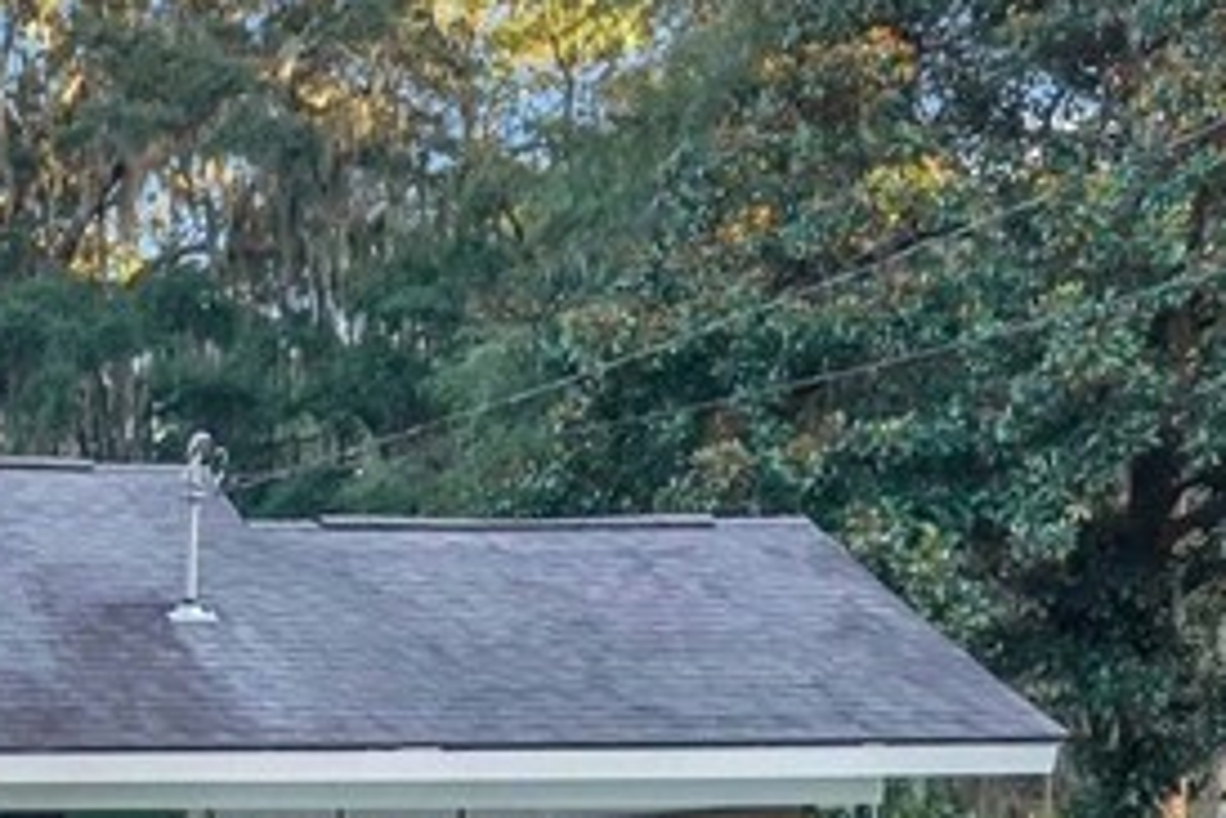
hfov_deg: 17.5
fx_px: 3441
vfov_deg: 13.2
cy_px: 999
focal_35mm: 101
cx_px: -783
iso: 320
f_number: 9
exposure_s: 1/60
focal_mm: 25.5
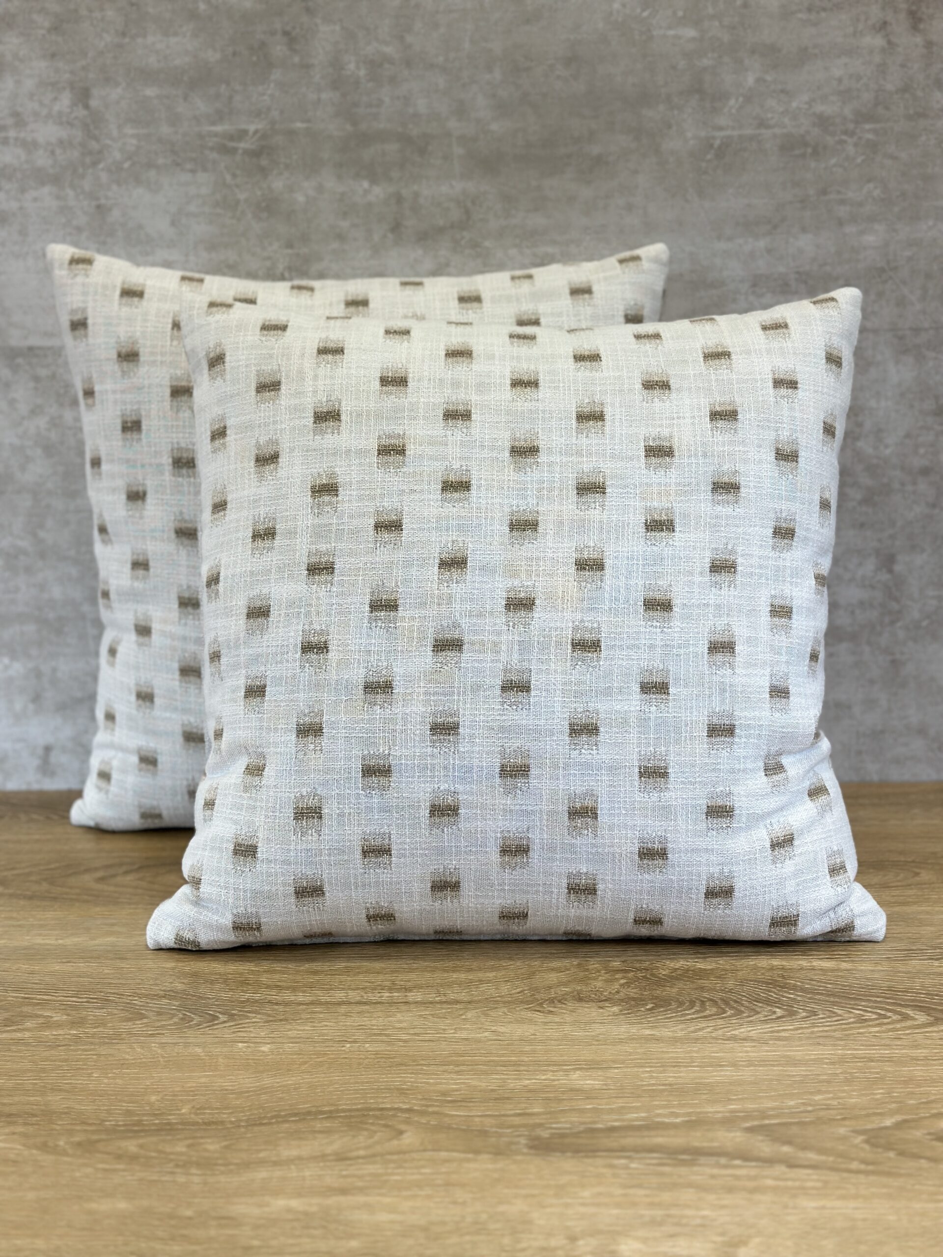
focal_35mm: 48
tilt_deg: -12.2
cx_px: 472
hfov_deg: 30.3
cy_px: 628
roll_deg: +1.3
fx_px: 1743
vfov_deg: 39.7
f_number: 1.78
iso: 80
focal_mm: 6.86
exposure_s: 1/237
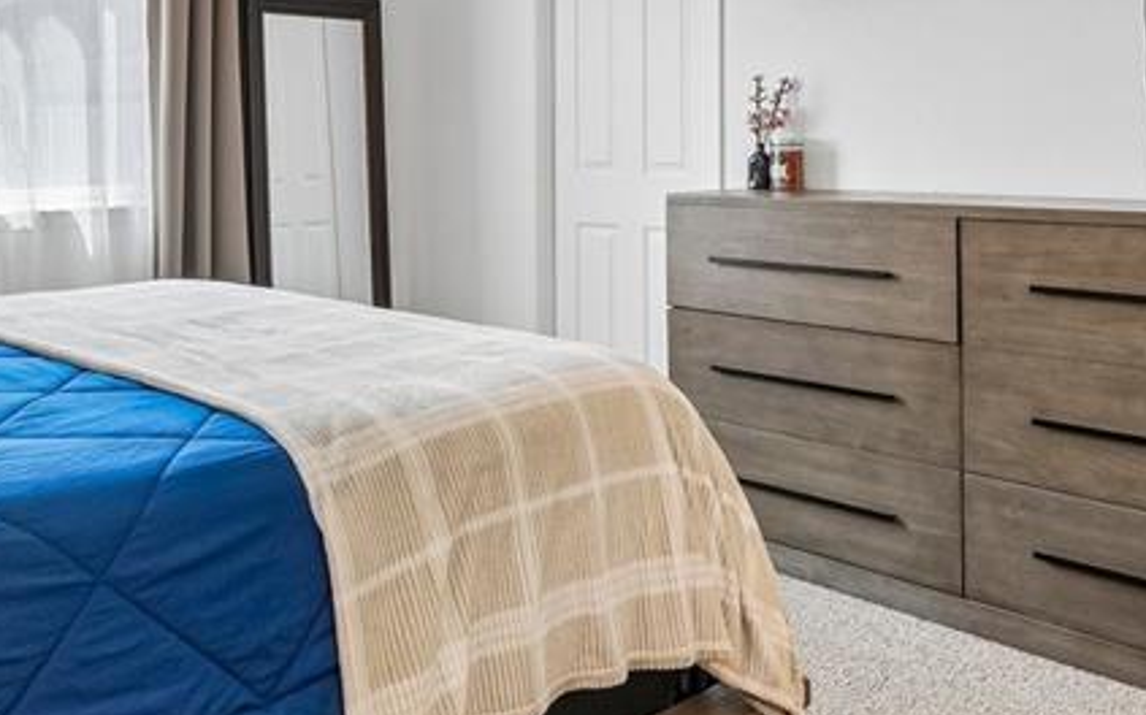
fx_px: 1155
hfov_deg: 51.2
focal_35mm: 37
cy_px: 138
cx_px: 331
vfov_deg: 33.4
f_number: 8
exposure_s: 1/10
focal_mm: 10
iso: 800
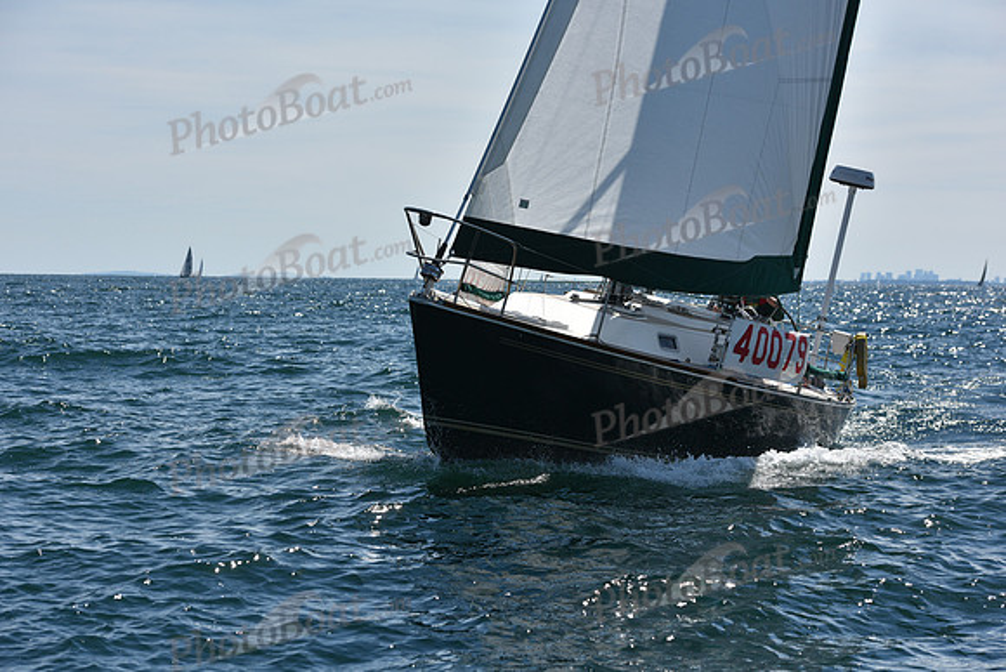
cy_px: 336
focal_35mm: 98
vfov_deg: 14.0
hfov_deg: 20.8
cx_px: 503
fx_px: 2739
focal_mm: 98
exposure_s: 1/2500
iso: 250
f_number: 6.3
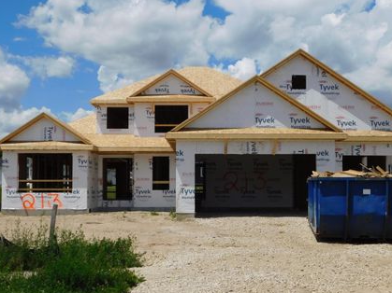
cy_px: 174
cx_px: 210
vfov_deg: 33.5
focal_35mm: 43
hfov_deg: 43.8
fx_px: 487
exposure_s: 1/800
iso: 125
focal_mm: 6.3
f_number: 7
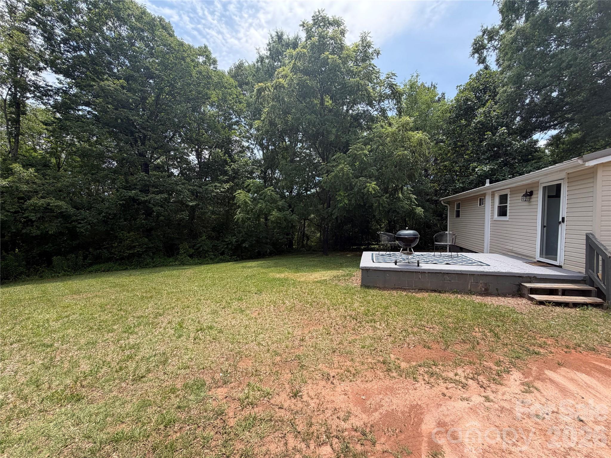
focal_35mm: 14
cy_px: 229
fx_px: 247
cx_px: 306
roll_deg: +0.8
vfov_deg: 85.7
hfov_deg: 102.1
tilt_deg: -0.9
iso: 40
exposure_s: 1/726
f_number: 2.2
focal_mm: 2.22
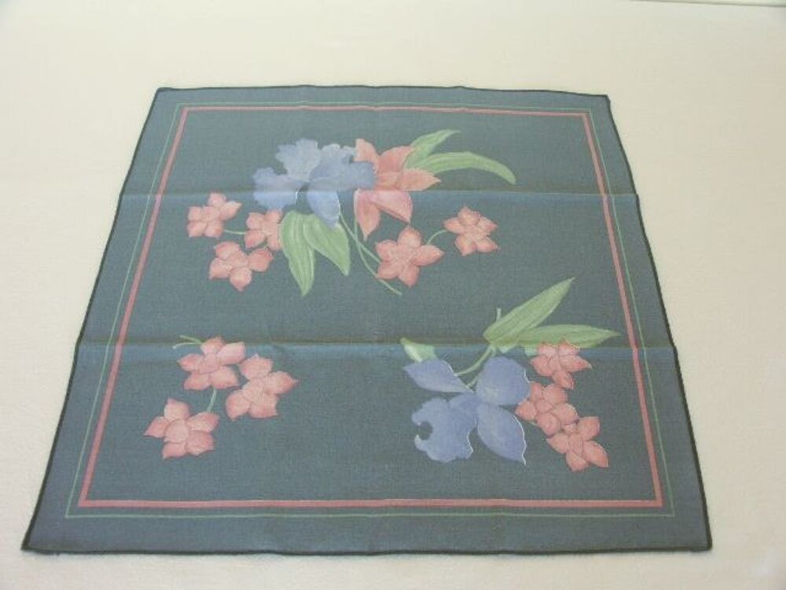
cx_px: 393
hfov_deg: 56.8
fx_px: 727
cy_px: 295
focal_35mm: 32
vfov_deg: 44.2
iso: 64
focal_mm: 8.27
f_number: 2.8
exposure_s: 1/30
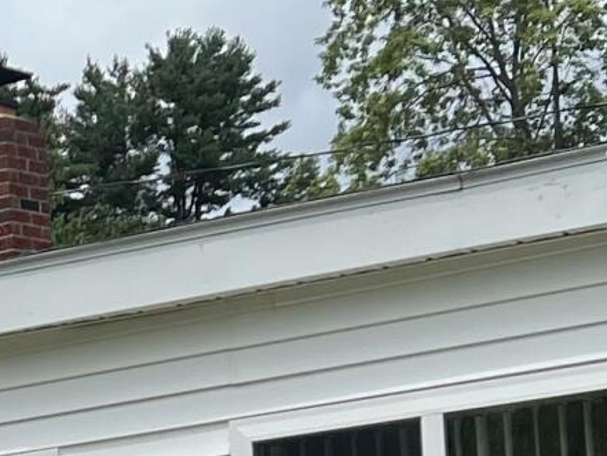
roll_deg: +4.2
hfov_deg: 10.3
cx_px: -593
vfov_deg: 8.0
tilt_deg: -3.5
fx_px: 3105
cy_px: 924
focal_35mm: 177
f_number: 1.5
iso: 50
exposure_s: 1/4444
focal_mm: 5.7
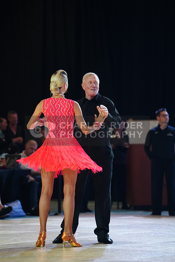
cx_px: 88
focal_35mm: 188
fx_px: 1370
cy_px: 131
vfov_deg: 10.9
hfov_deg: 7.3
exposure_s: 1/400
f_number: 2.8
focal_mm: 188
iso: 2000
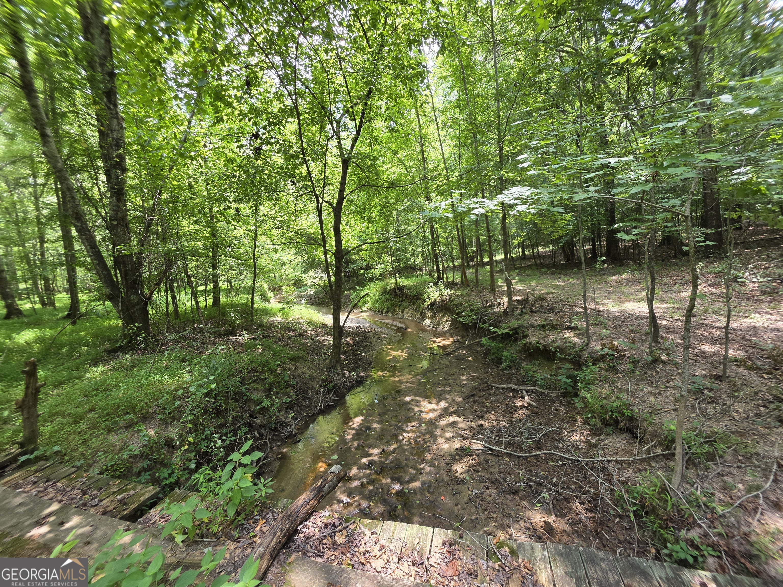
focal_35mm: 13
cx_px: 392
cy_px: 294
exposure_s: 1/120
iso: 50
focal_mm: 2.2
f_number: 1.9
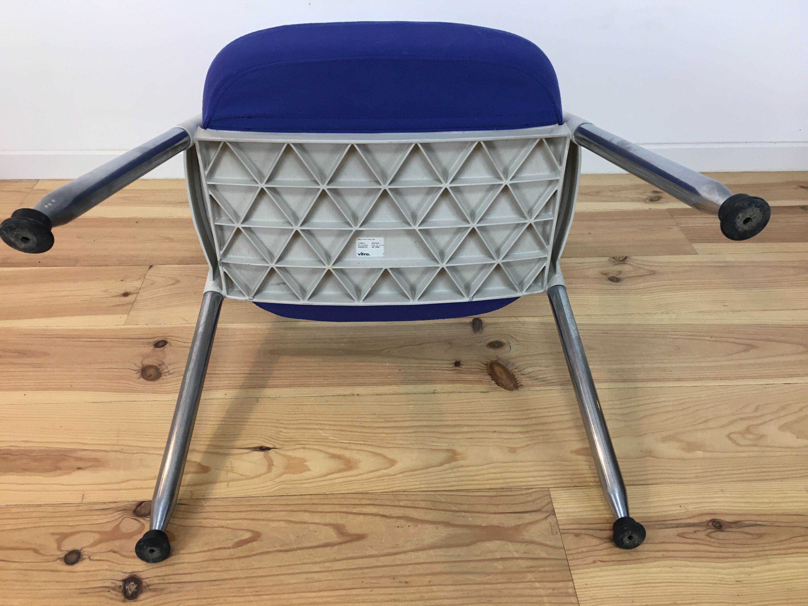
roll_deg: -0.1
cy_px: 303
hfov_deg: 61.7
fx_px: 677
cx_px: 404
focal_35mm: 29
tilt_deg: -37.0
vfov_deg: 48.2
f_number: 2.2
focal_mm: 4.15
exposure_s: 1/33
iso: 40
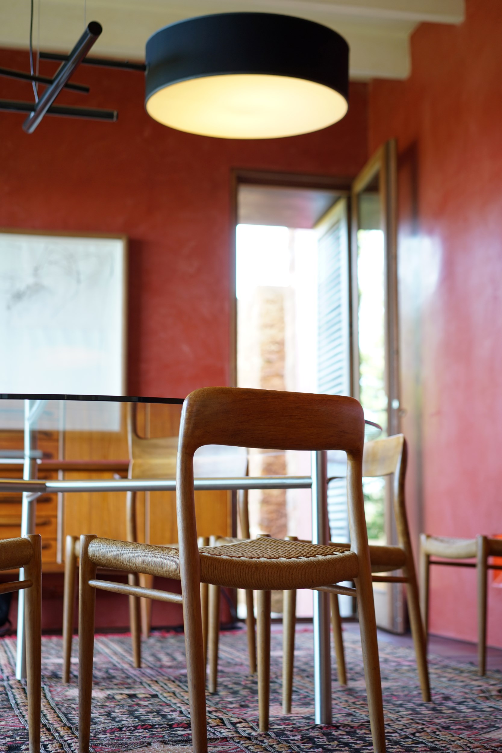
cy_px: 376
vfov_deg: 36.2
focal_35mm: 55
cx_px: 251
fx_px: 1150
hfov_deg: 24.6
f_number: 2.8
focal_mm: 55
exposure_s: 1/60
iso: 320
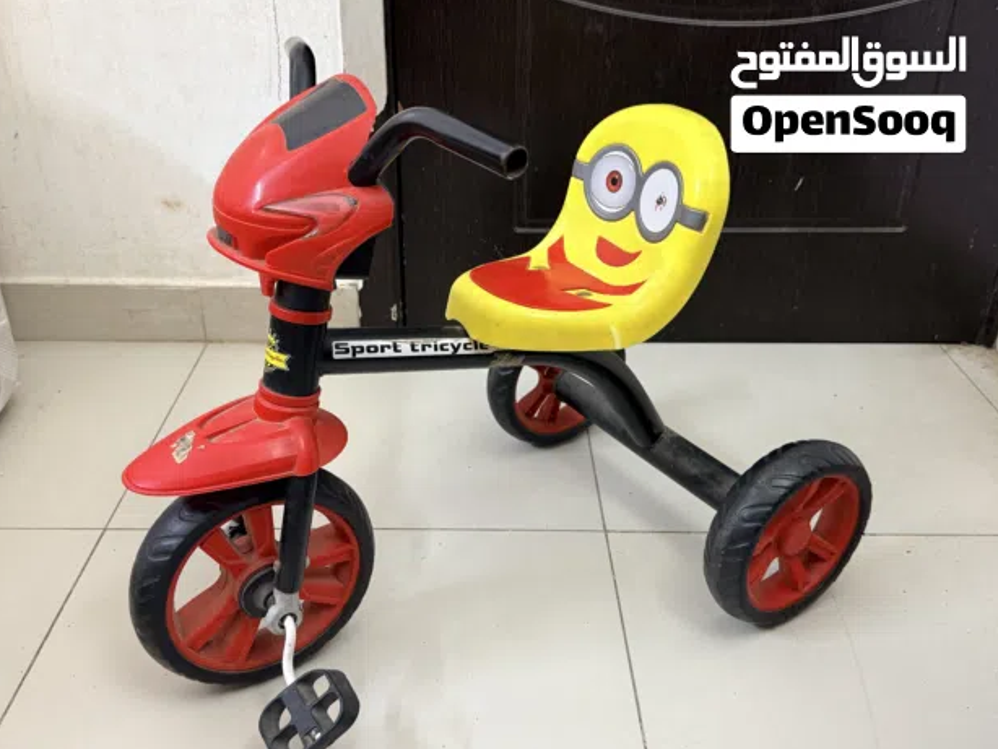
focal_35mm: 25
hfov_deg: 69.4
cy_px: 387
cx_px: 486
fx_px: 721
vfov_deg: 54.9
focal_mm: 6.76
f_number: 1.78
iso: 320
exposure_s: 1/50
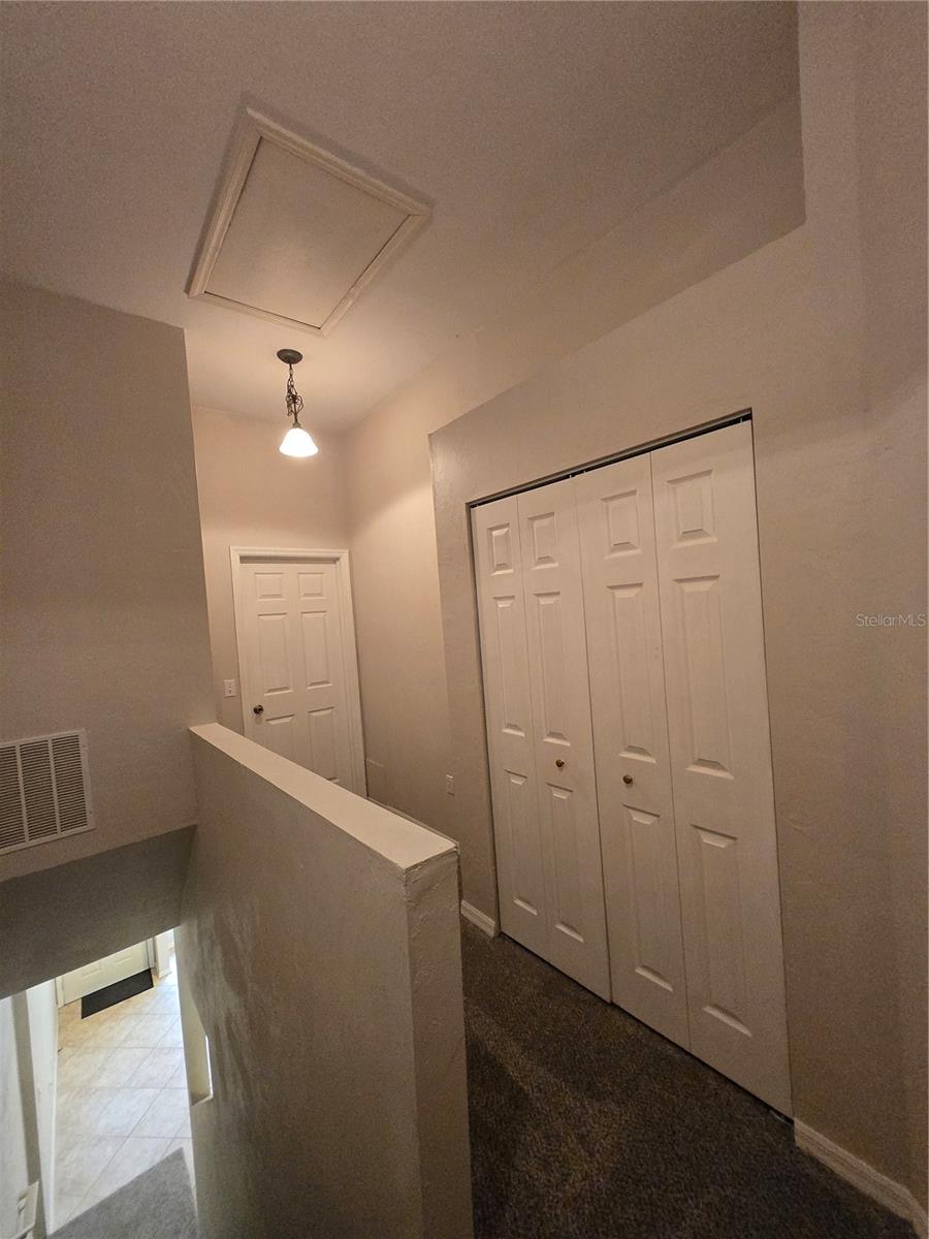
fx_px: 465
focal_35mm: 13
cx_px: 464
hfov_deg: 89.9
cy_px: 620
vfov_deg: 106.2
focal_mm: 1.7
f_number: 2.2
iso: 800
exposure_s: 1/60
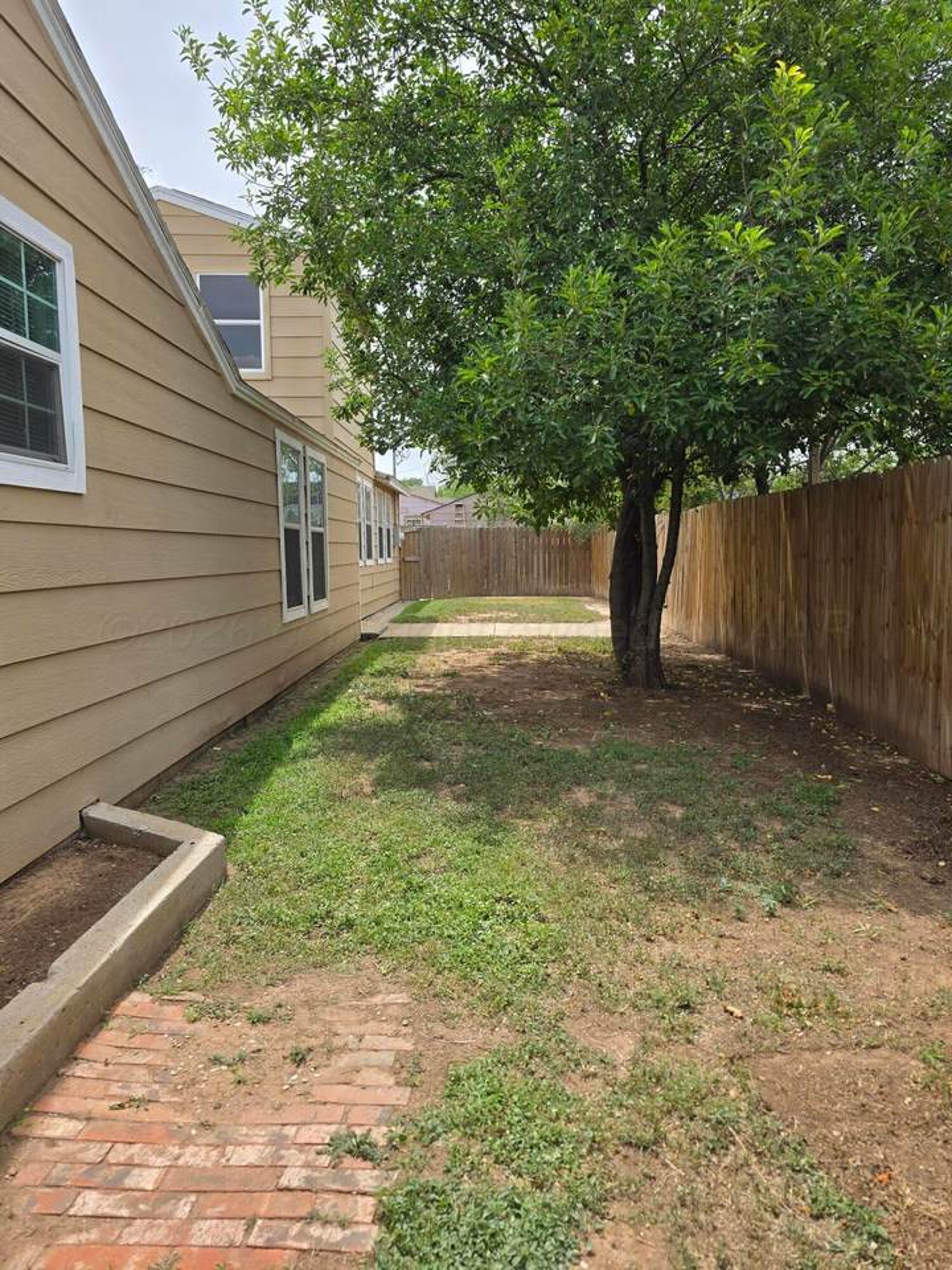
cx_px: 476
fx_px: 843
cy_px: 635
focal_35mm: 23
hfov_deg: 58.9
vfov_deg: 73.9
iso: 12
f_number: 1.7
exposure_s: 1/807
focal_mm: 6.3
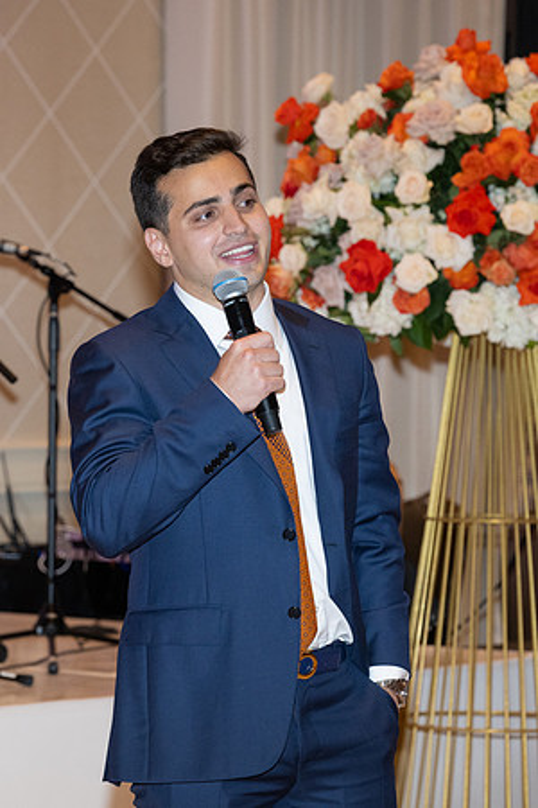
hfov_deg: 7.6
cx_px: 197
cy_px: 404
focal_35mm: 180
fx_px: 4035
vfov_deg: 11.4
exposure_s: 1/100
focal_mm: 120
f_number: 5.6
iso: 1600
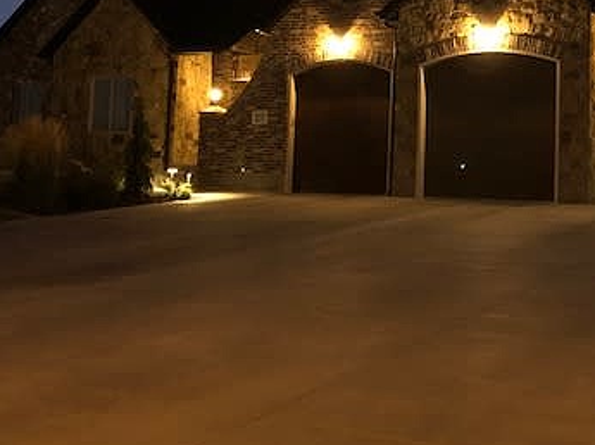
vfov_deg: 27.6
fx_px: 893
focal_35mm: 52
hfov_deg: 35.6
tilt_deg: +4.6
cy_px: 110
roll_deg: -0.7
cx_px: 481
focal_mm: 4
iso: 250
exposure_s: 1/4
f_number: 1.8
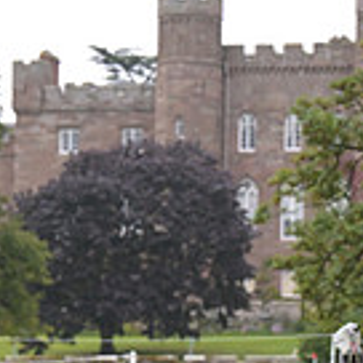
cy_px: 260
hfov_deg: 5.8
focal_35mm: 298
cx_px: 665
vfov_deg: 5.9
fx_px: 3536
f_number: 4
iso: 1250
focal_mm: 82
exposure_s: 1/1250
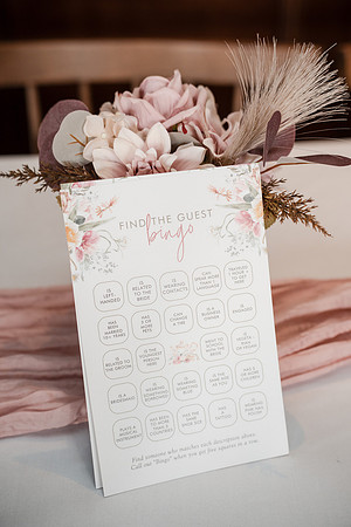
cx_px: 176
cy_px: 264
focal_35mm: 61
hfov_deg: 22.3
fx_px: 892
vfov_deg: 32.9
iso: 2000
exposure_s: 1/250
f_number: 4
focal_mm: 61
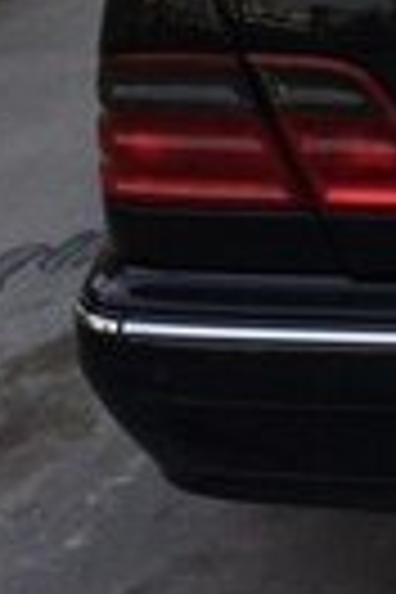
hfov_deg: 11.2
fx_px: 1864
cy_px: -140
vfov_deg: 17.2
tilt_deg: -9.9
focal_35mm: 113
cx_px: 738
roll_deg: +0.2
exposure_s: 1/873
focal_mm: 4.15
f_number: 2.2
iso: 32
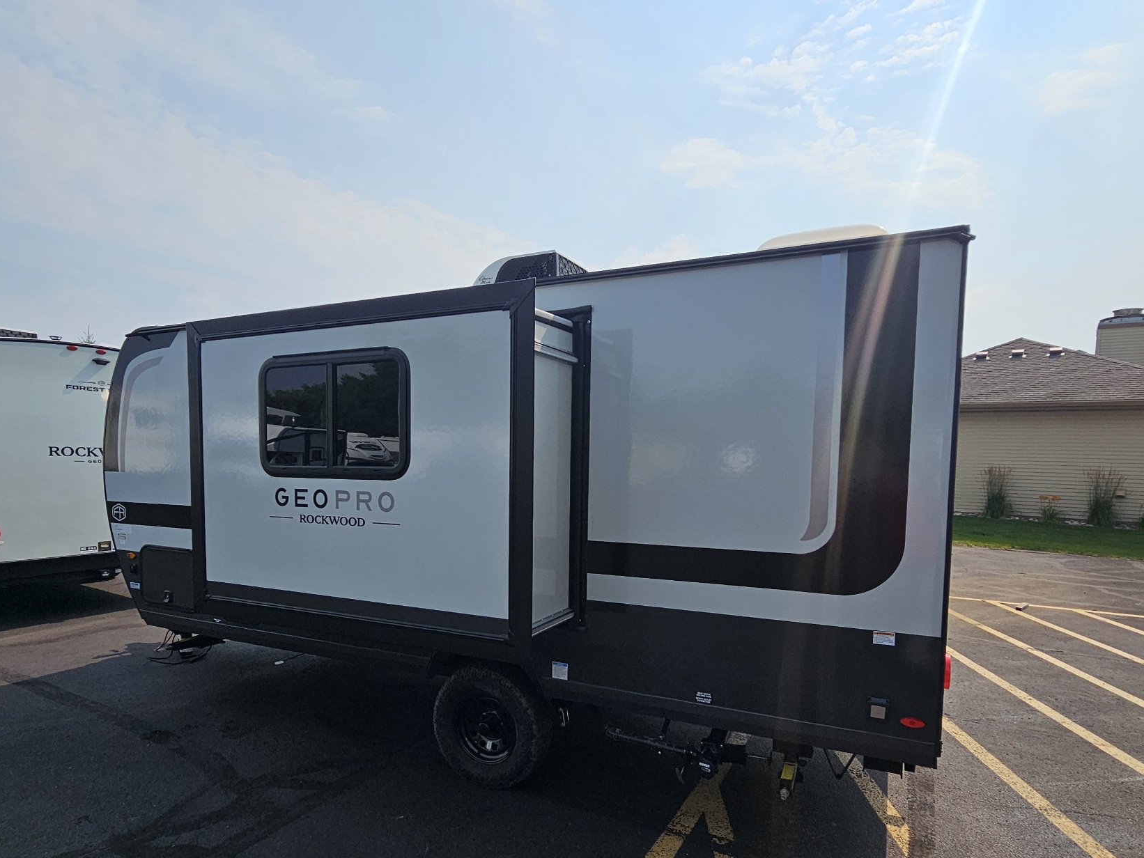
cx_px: 554
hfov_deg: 84.6
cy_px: 504
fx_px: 628
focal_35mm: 19
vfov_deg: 68.2
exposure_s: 1/5000
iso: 50
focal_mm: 2.2
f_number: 2.2
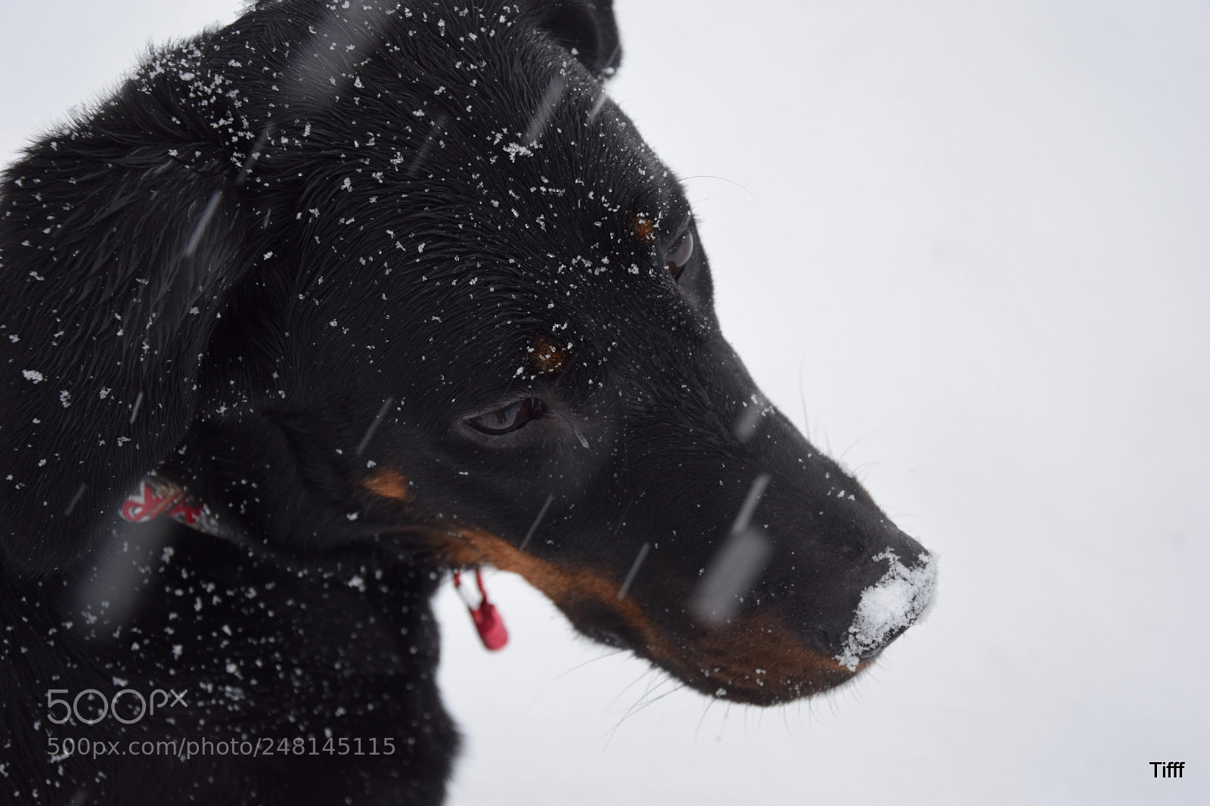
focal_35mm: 68
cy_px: 403
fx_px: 2268
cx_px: 605
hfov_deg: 29.9
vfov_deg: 20.2
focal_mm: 45
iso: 400
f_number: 5.6
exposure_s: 1/125
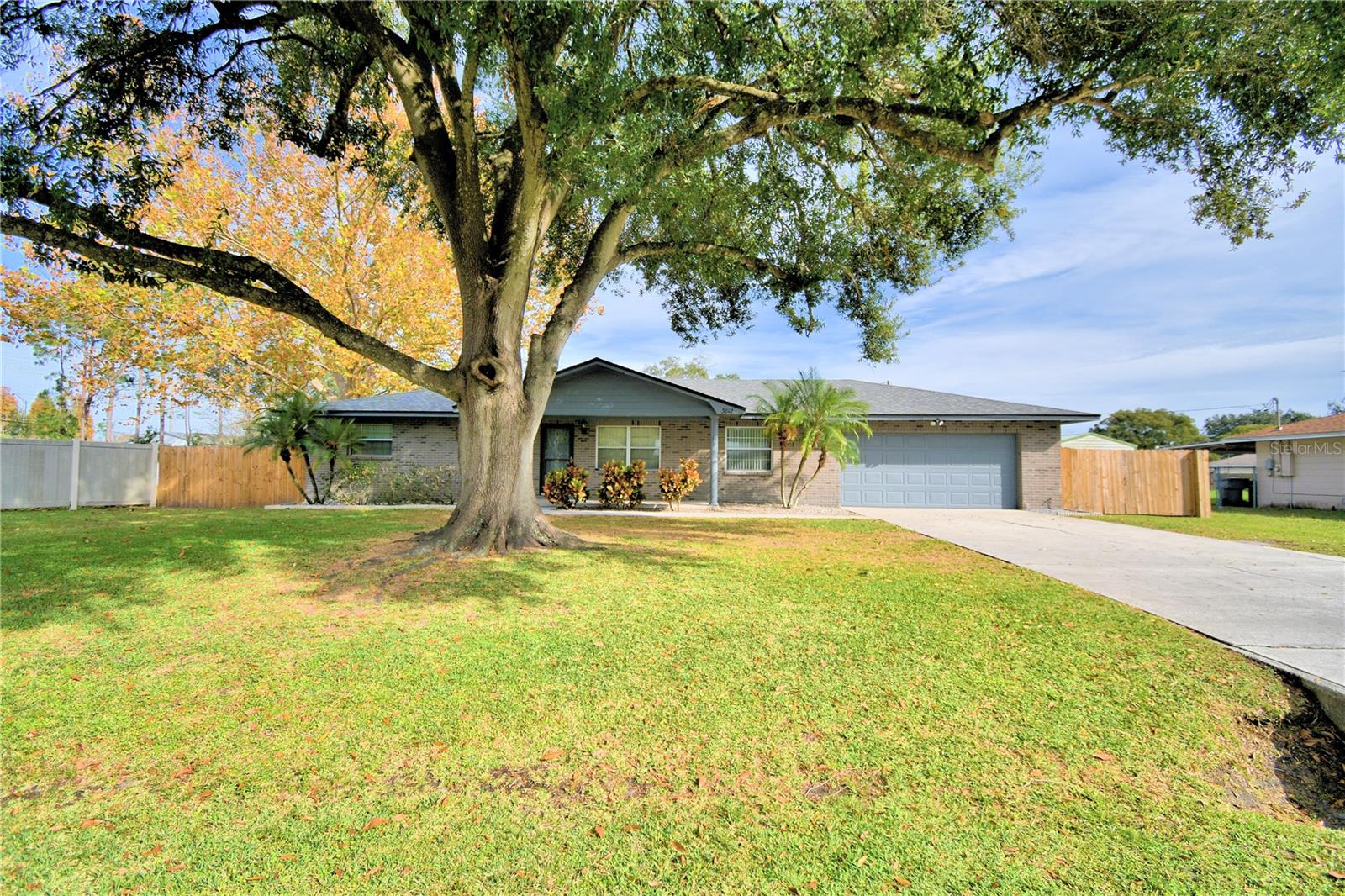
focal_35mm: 15
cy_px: 448
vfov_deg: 77.3
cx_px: 672
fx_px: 560
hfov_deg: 100.4
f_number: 4.5
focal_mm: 10
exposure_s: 1/1000
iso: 100
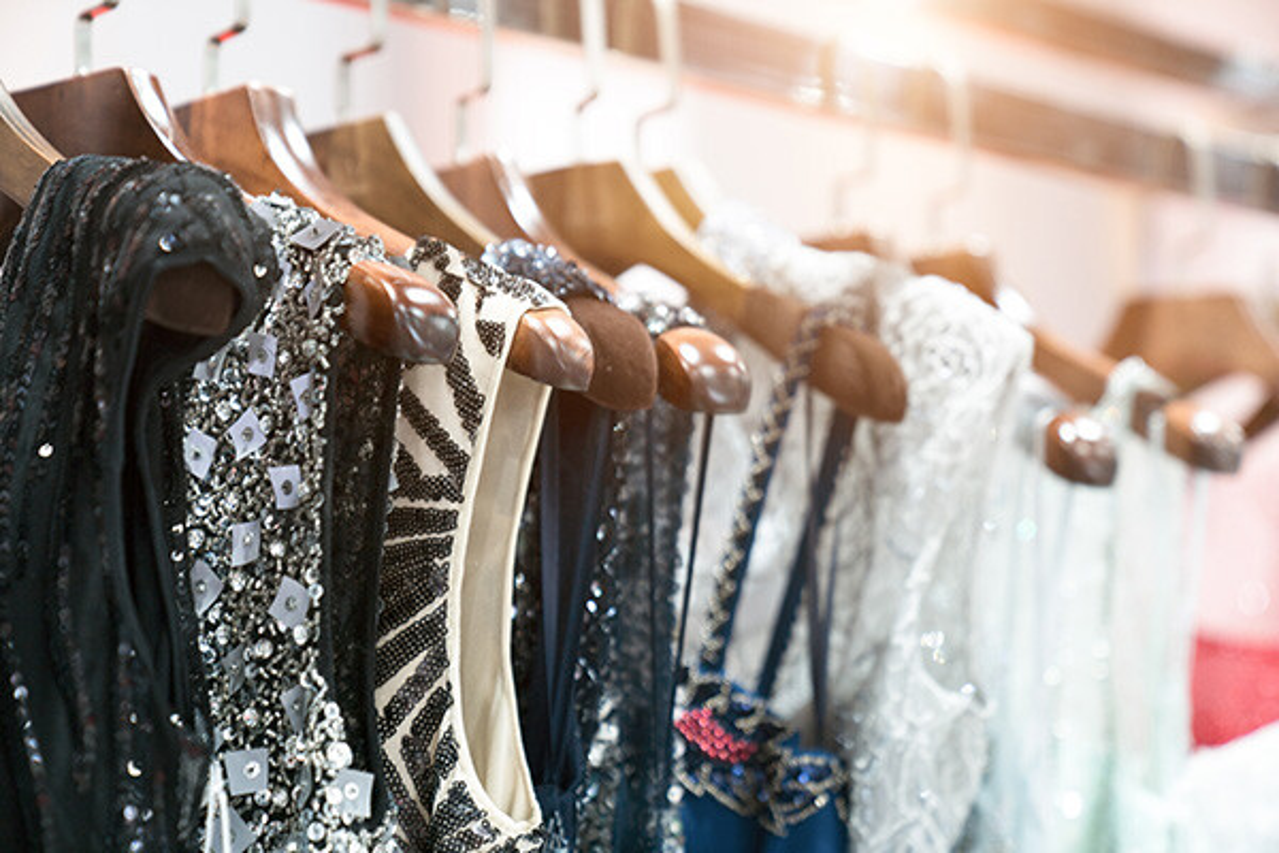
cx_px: 640
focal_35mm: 70
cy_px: 426
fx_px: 2487
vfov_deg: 19.5
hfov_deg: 28.8
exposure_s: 1/60
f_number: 2.8
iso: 320
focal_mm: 70
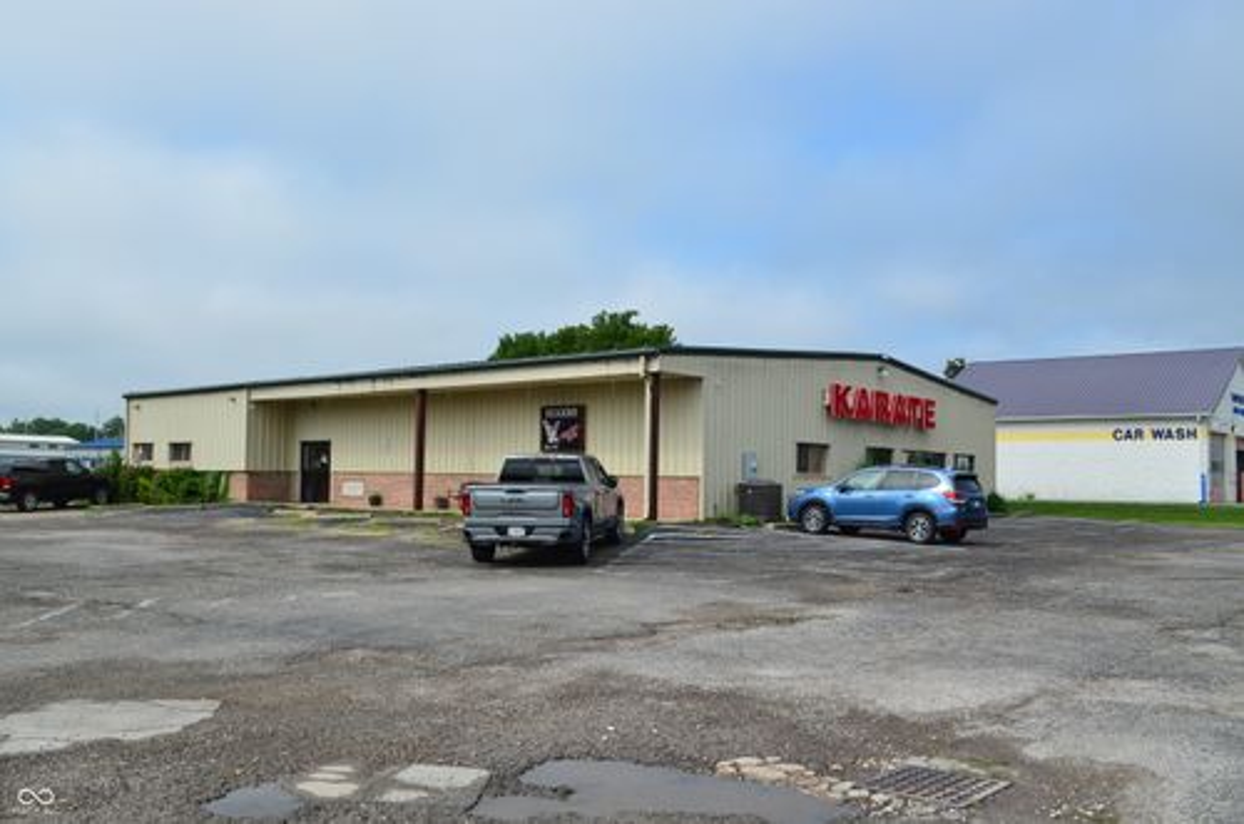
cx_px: 622
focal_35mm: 33
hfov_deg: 57.3
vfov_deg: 39.8
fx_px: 1138
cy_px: 412
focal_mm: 22
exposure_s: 1/500
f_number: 11
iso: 200
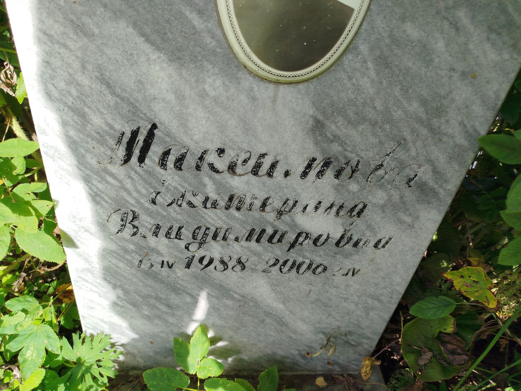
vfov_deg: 56.8
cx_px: 260
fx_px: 361
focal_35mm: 24
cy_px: 196
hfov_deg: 71.6
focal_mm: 5.31
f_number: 1.7
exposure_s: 1/531
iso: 50
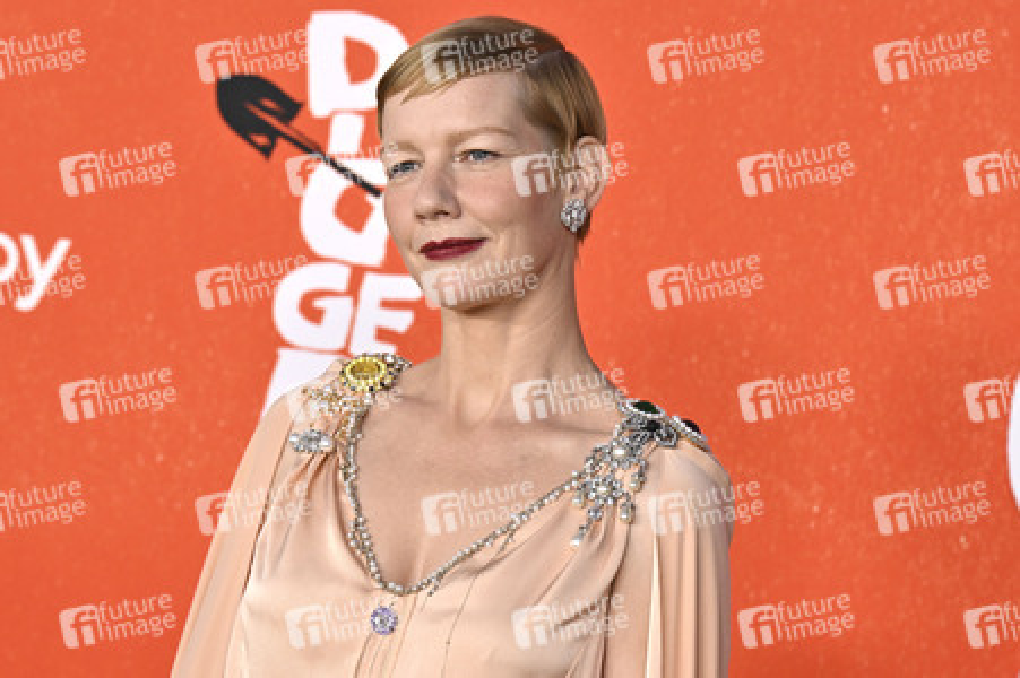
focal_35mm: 128
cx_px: 510
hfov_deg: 16.0
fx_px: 3624
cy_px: 339
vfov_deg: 10.7
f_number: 6.3
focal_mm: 128
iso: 1250
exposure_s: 1/250
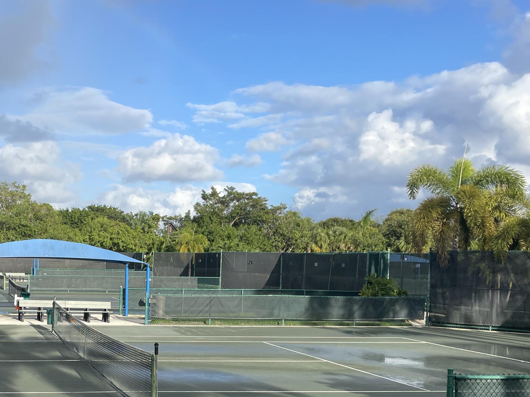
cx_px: 57
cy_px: 291
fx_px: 720
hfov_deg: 37.8
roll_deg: -0.2
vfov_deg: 30.4
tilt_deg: -3.6
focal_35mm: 47
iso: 32
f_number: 1.6
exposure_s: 1/2398
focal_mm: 4.2
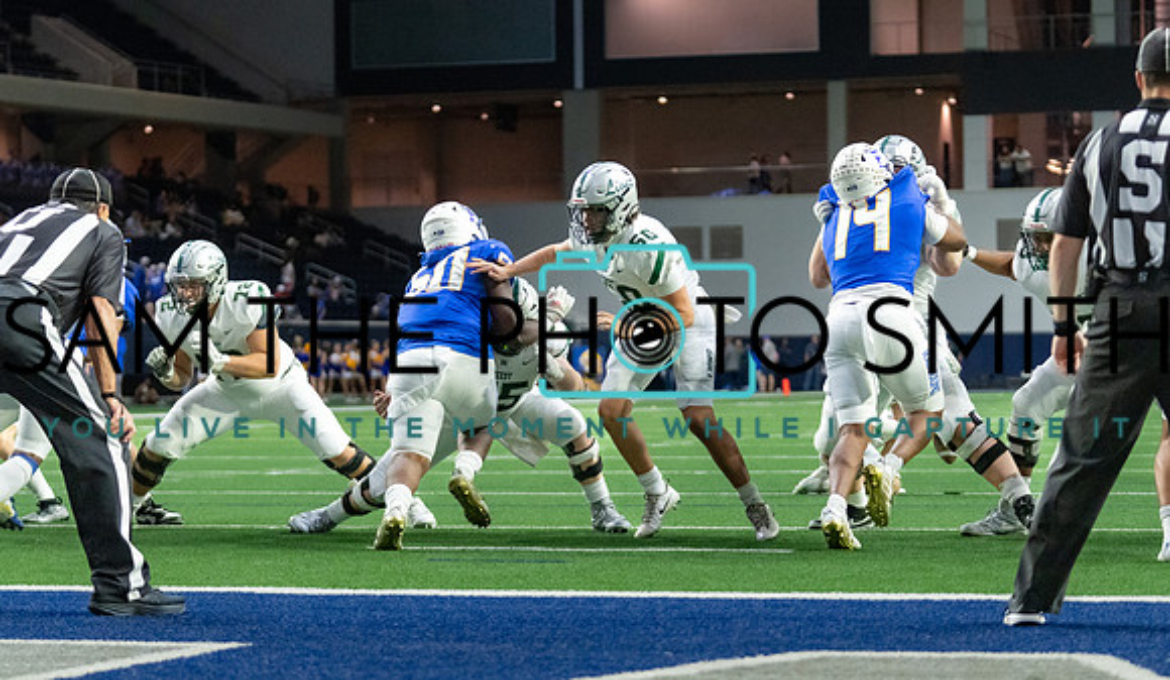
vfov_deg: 10.9
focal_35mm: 114
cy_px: 358
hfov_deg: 18.6
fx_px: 3571
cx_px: 592
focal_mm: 84
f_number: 2.8
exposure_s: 1/800
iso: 4000
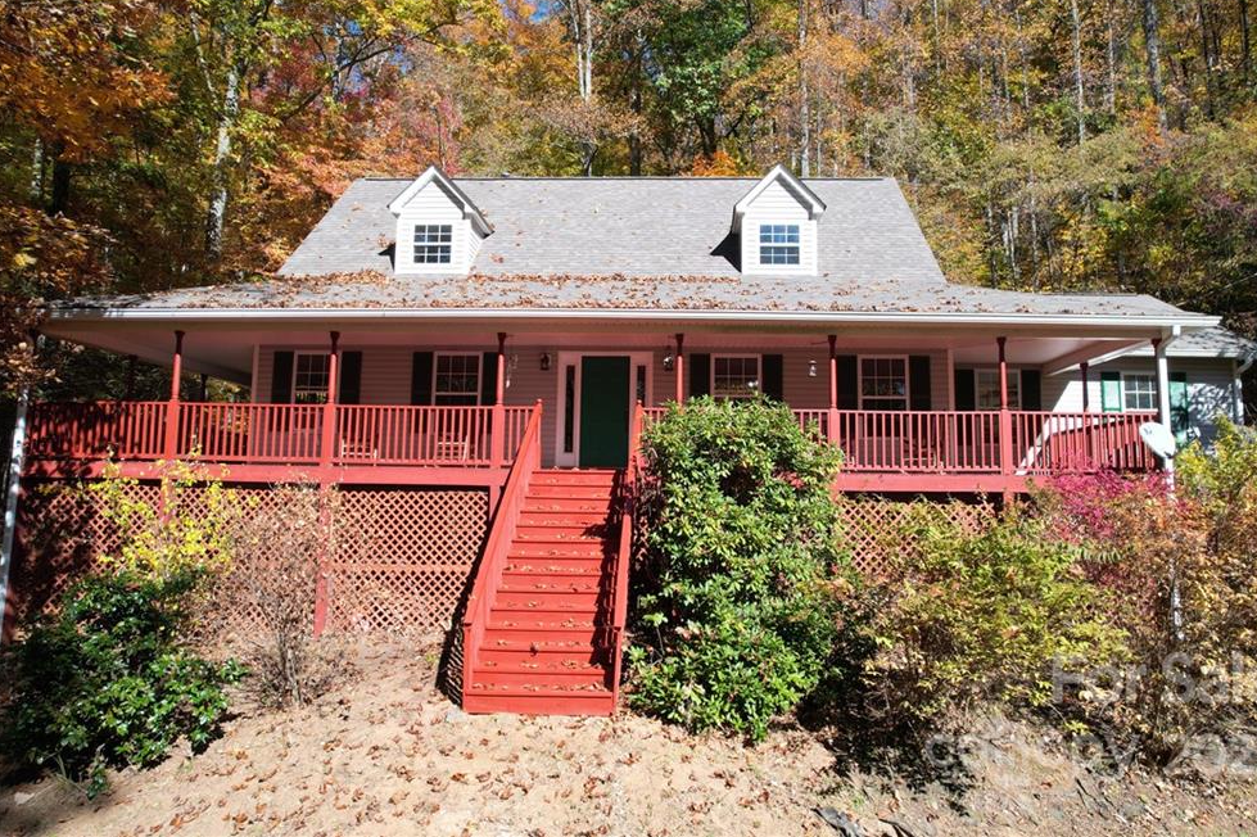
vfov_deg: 55.1
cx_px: 652
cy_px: 401
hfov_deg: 76.1
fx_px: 803
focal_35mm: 23
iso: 110
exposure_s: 1/800
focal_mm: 8.38
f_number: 2.8
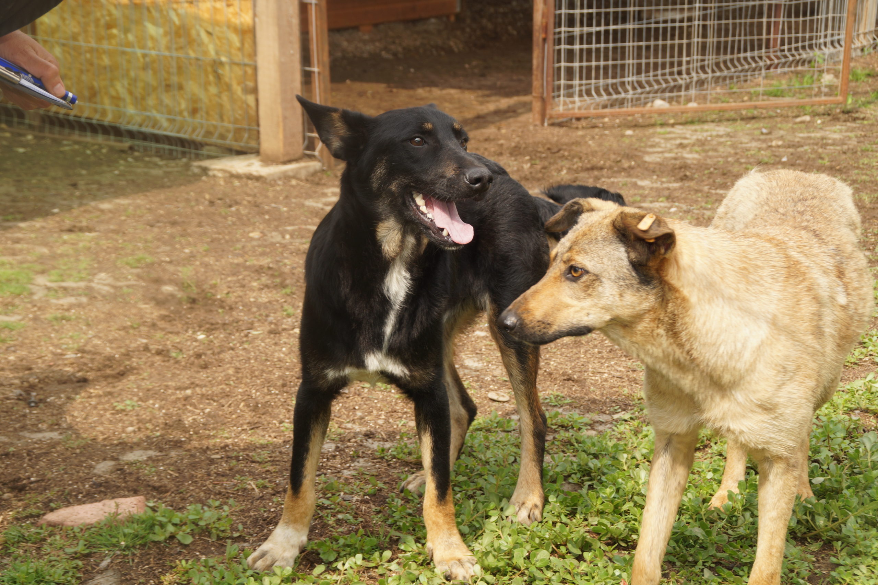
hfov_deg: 27.0
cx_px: 439
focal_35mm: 75
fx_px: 1828
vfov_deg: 18.2
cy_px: 292
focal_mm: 50
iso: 100
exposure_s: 1/160
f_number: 7.1
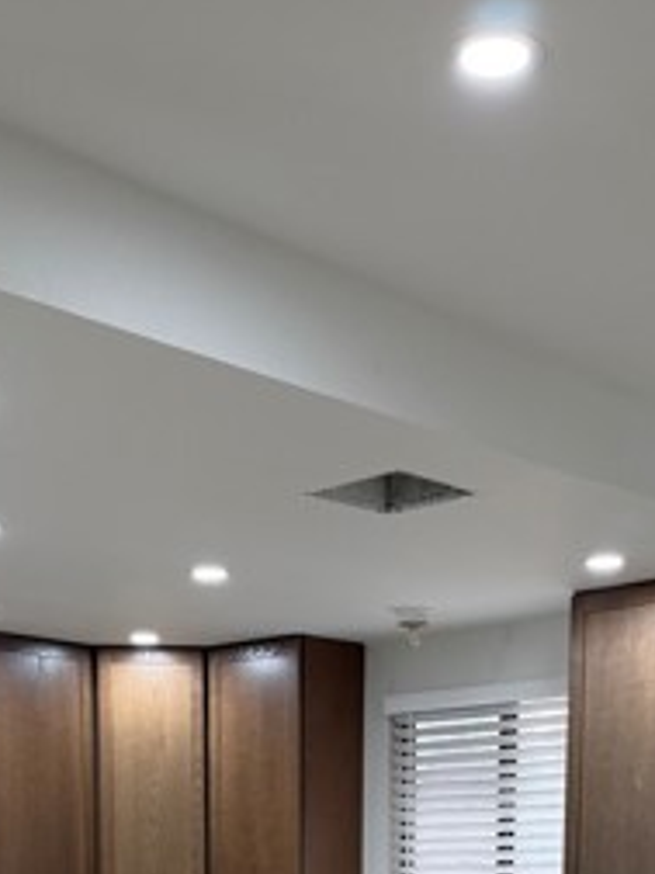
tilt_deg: -6.3
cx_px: 284
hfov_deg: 24.0
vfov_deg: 27.6
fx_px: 1539
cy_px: 1068
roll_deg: -0.7
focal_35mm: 61
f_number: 1.78
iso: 125
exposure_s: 1/120
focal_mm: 6.76
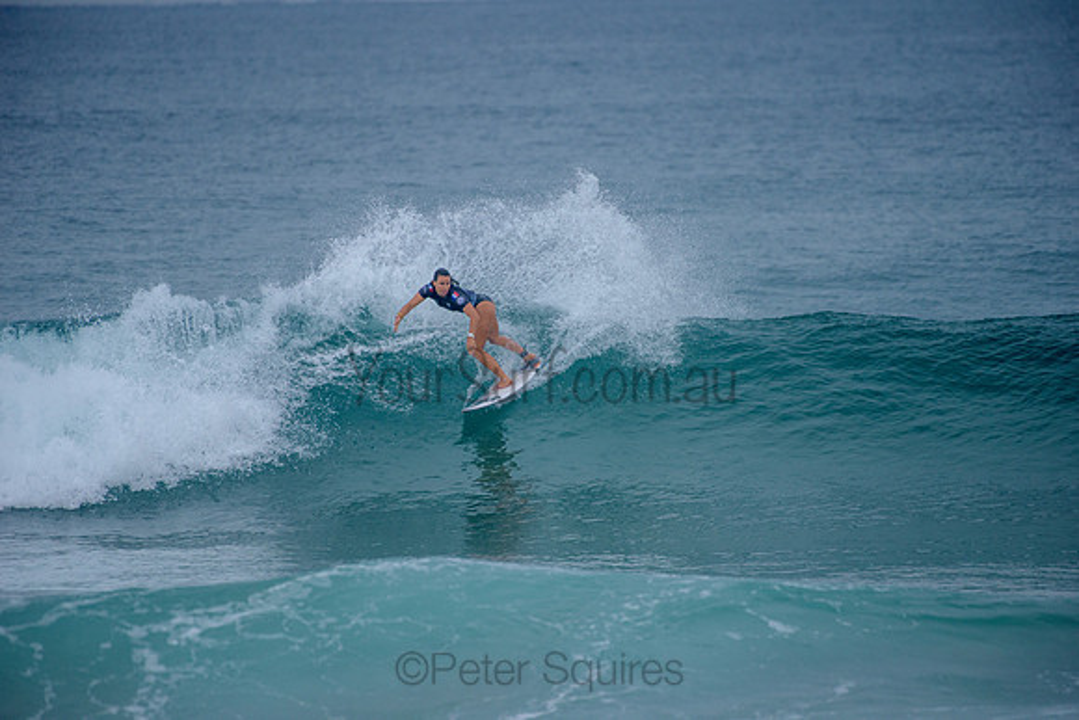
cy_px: 360
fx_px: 14992
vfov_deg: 2.8
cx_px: 540
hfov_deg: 4.1
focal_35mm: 500
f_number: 5.6
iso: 450
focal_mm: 500
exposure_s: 1/2000
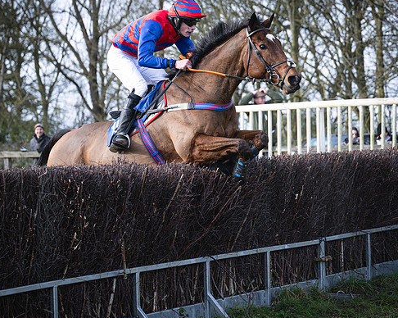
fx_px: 1318
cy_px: 125
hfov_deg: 17.2
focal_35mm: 112
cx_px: 178
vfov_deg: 13.7
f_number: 2.8
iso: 400
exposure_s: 1/2000
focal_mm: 70
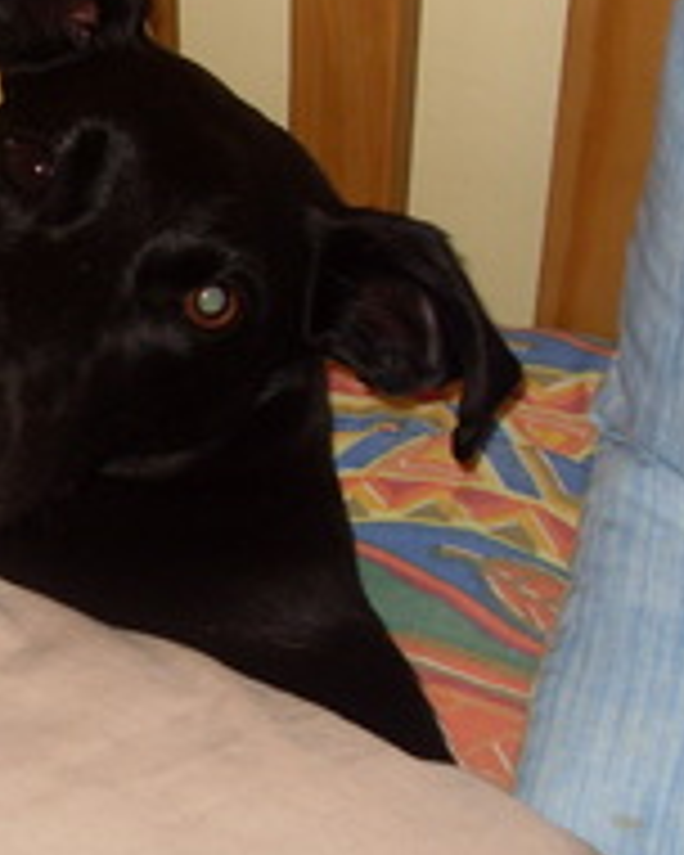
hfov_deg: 18.6
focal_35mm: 79
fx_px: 1999
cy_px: 418
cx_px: -94
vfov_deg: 24.1
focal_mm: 6.3
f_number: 2.8
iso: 100
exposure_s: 1/45
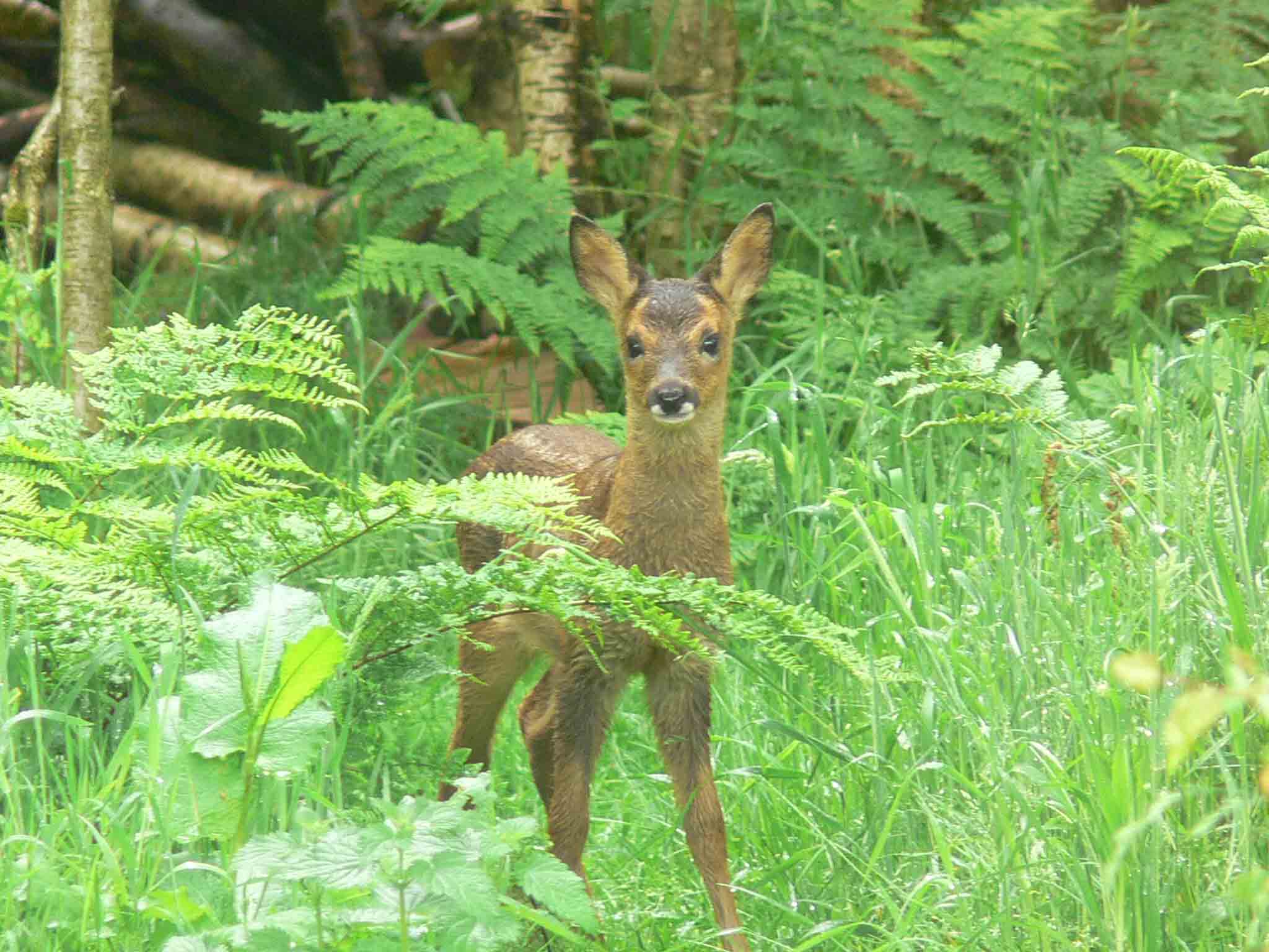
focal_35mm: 669
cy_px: 476
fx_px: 24525
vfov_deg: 2.2
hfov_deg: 3.0
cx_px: 634
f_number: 3.7
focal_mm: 88.8
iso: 100
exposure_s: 1/30
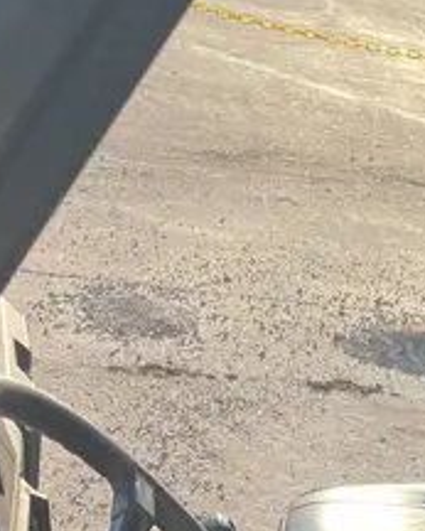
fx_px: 1351
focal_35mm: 86
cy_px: 852
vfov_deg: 18.9
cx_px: 489
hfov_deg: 17.2
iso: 32
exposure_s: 1/882
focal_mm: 4.2
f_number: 1.6
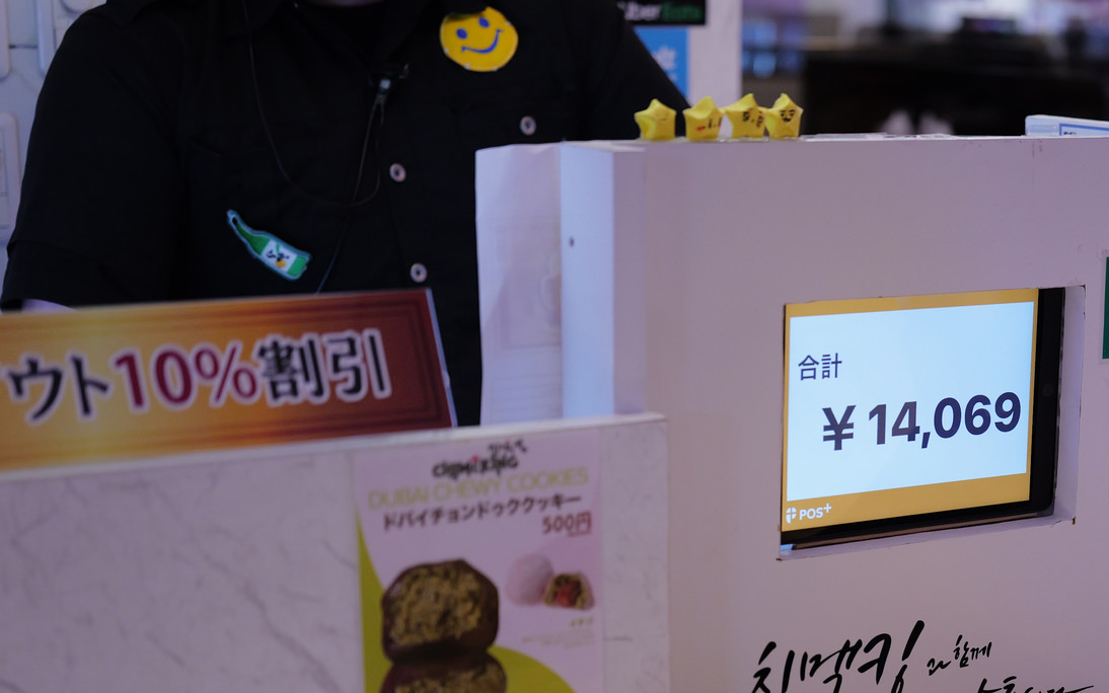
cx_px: 916
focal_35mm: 82
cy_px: 647
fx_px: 2479
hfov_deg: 24.7
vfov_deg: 15.7
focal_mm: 43
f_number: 2
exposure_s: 1/80
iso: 1250
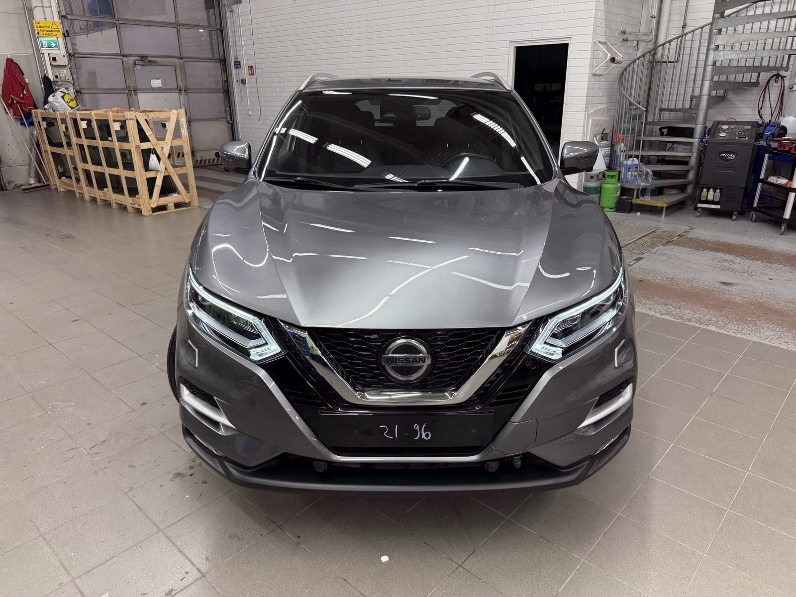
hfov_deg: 71.6
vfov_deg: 56.8
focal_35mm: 24
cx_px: 398
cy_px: 298
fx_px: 552
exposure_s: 1/100
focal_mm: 6.76
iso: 160
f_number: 1.78
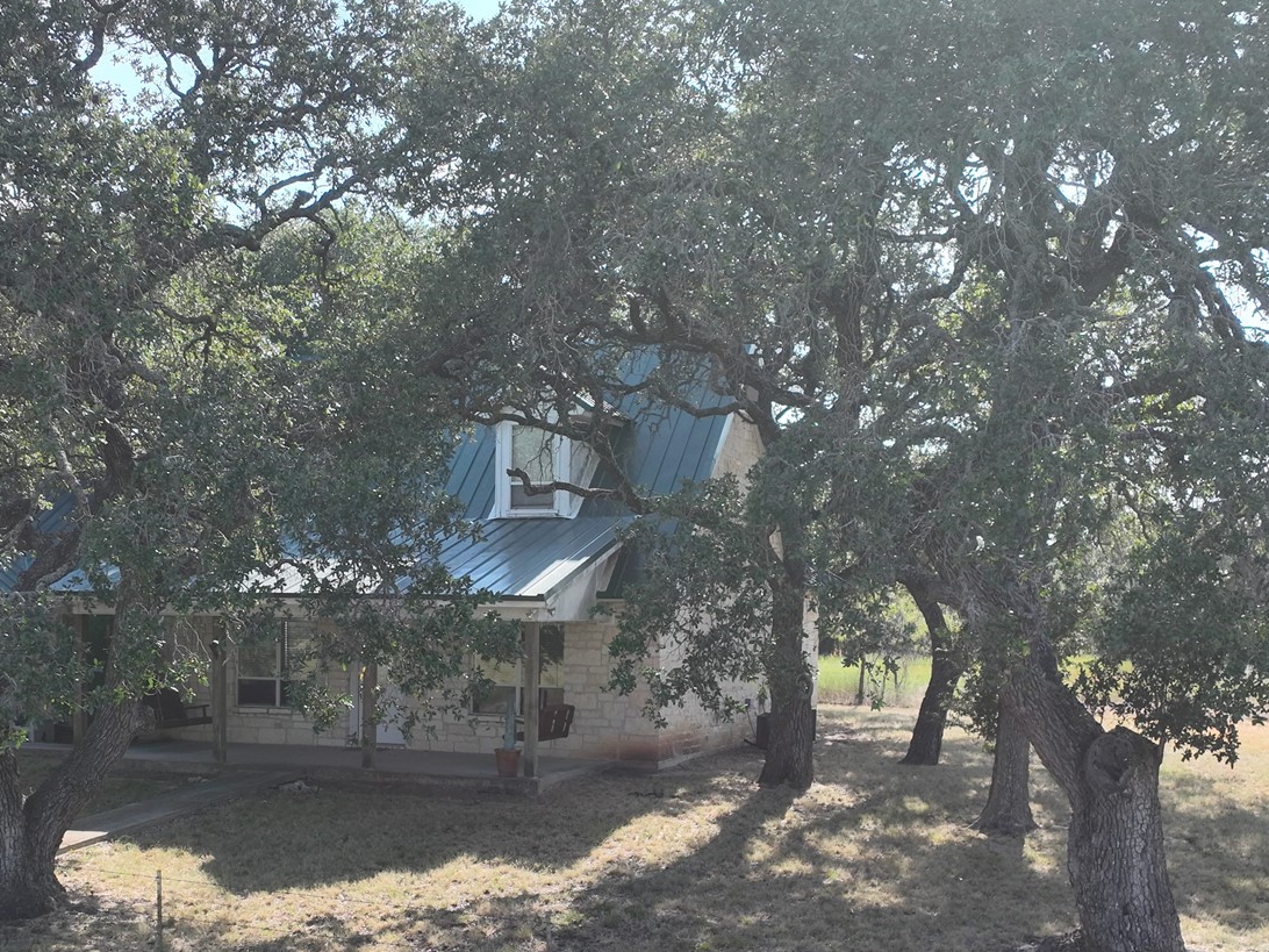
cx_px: 534
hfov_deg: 42.0
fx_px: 1650
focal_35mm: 45
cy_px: 697
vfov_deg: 31.7
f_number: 2.8
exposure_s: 1/3200
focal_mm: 12.29
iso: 400
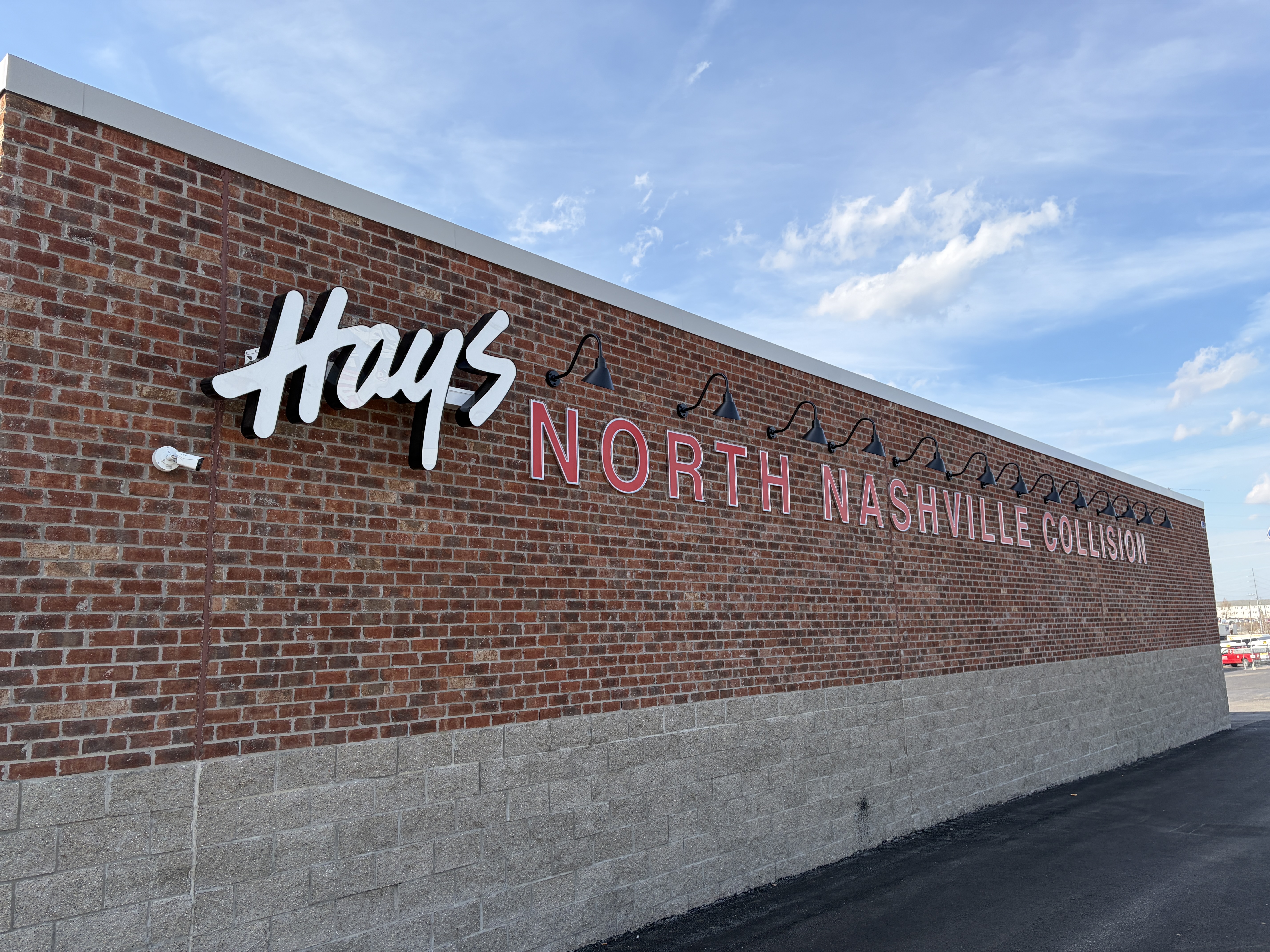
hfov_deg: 67.3
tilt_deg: +8.7
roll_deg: +1.2
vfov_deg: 53.1
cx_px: 635
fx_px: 954
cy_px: 476
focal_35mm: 26
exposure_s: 1/1901
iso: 50
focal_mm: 5.96
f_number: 1.6
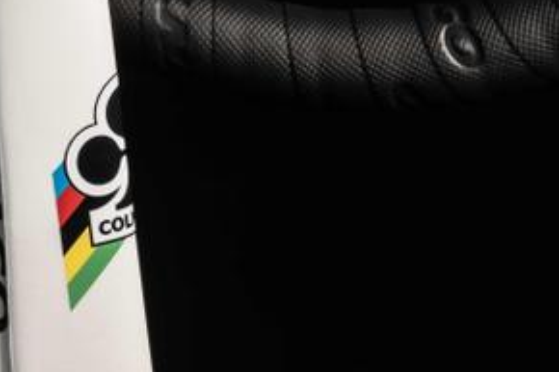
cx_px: 44
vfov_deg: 5.9
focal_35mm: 232
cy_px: 143
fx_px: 3600
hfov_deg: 8.8
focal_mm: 70
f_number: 18
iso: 100
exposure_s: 1/160
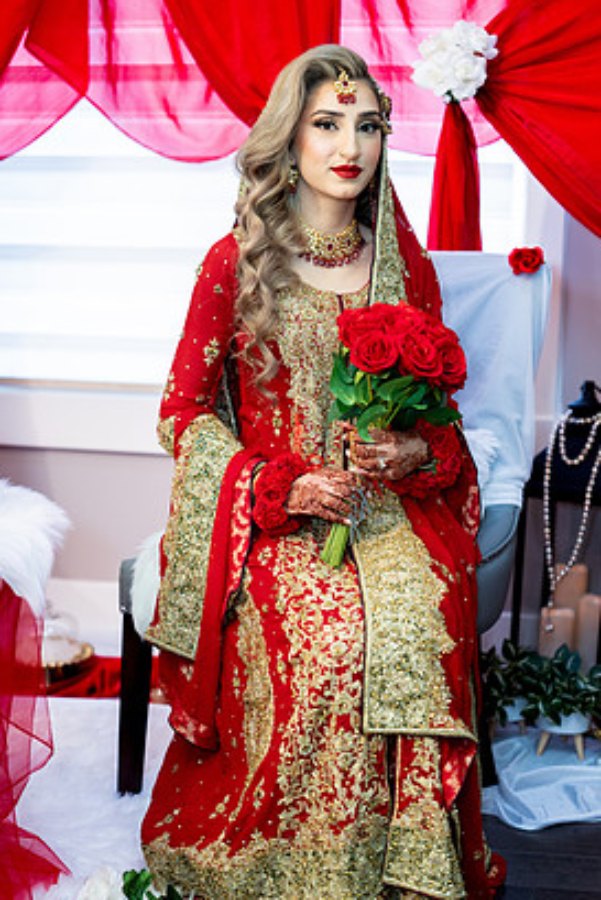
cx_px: 306
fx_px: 1376
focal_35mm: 55
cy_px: 467
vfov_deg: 36.2
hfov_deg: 24.6
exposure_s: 1/200
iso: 1000
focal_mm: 50
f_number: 2
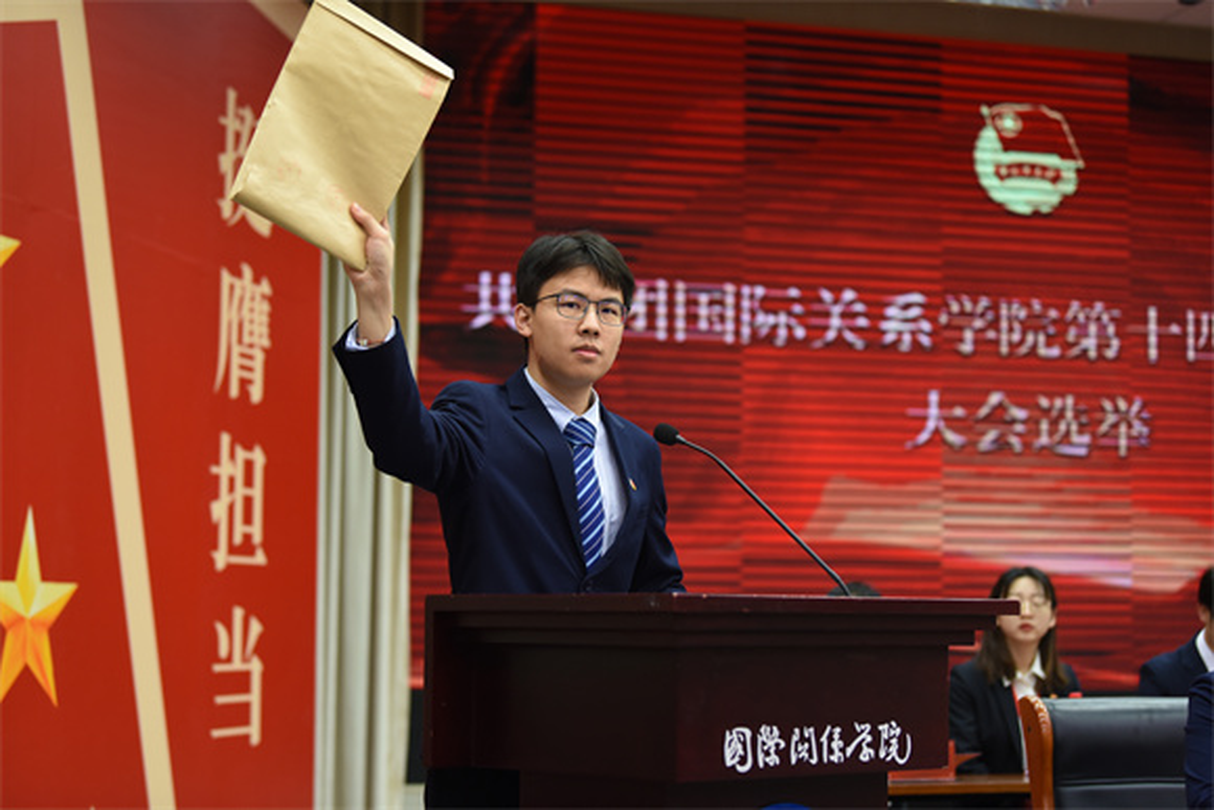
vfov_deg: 19.5
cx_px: 607
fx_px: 2361
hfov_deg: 28.8
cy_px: 405
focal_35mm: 70
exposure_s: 1/500
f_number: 2.8
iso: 1000
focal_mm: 70
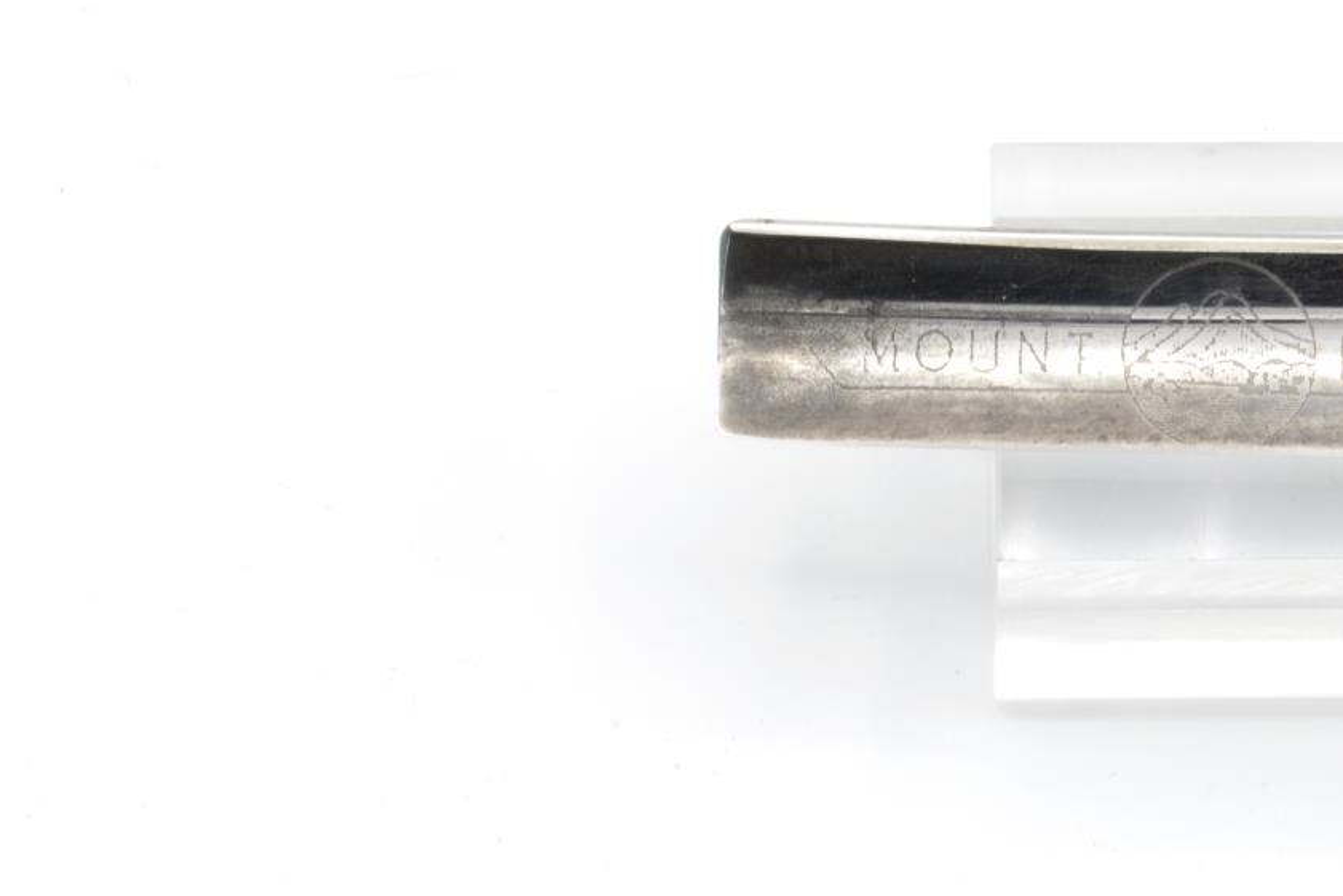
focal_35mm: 196
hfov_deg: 10.4
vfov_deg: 7.0
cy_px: 608
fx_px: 7320
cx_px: 1504
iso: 200
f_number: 16
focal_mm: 55
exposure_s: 1/60
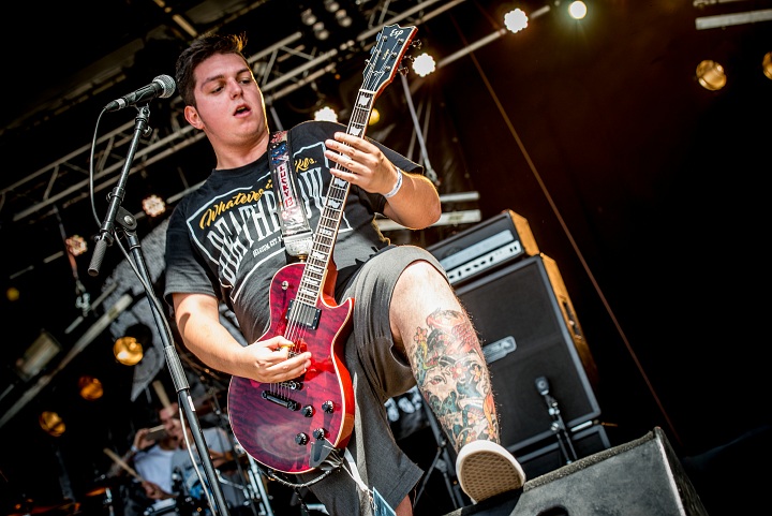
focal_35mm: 70
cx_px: 386
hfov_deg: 28.8
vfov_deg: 19.5
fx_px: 1502
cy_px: 258
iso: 80
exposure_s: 1/100
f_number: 5
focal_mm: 70
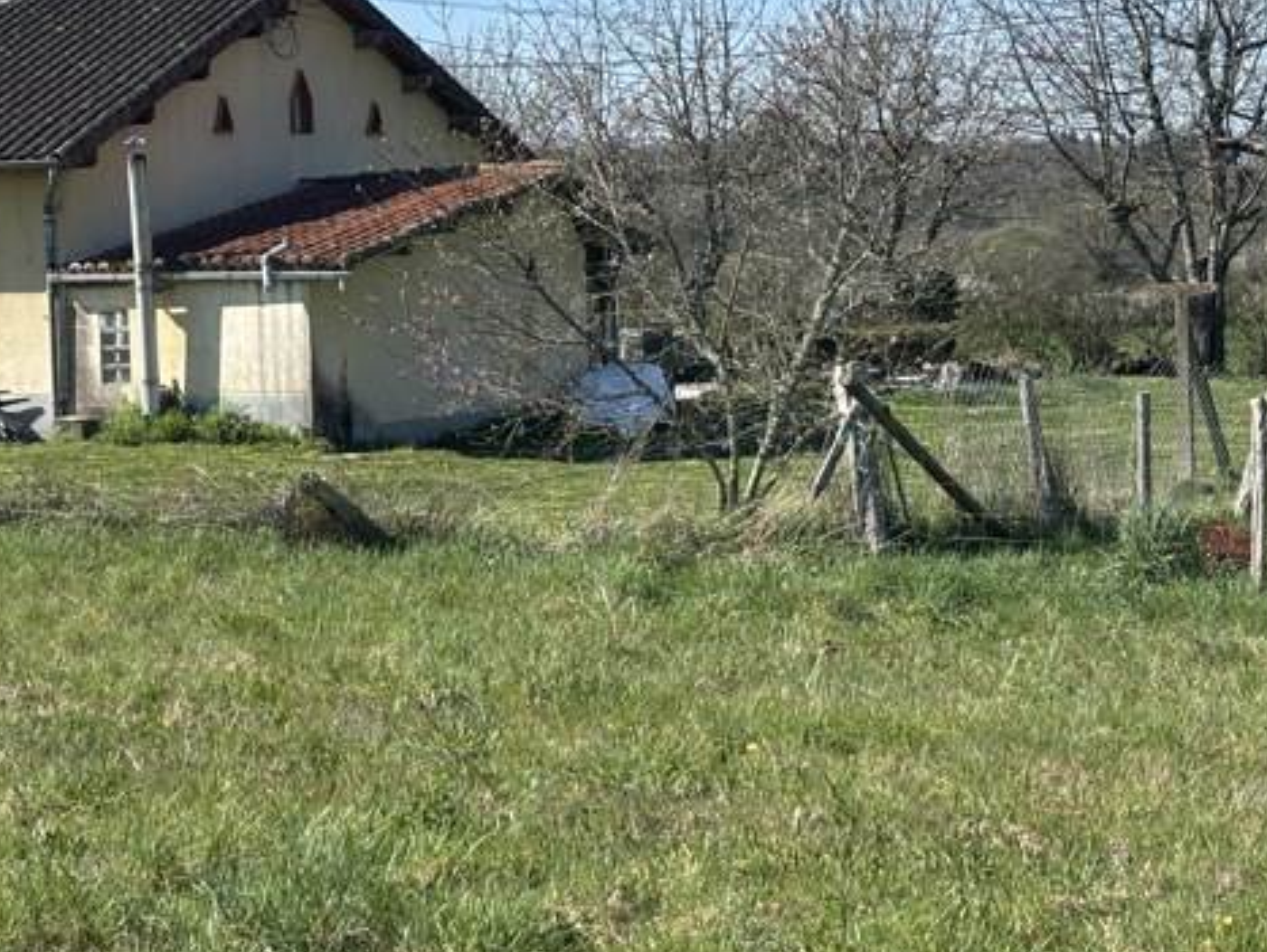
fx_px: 3260
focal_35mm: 89
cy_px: 369
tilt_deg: -1.5
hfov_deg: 21.7
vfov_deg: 16.6
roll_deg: +1.5
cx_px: 260
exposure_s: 1/2062
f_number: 1.6
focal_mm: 5.96
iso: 40
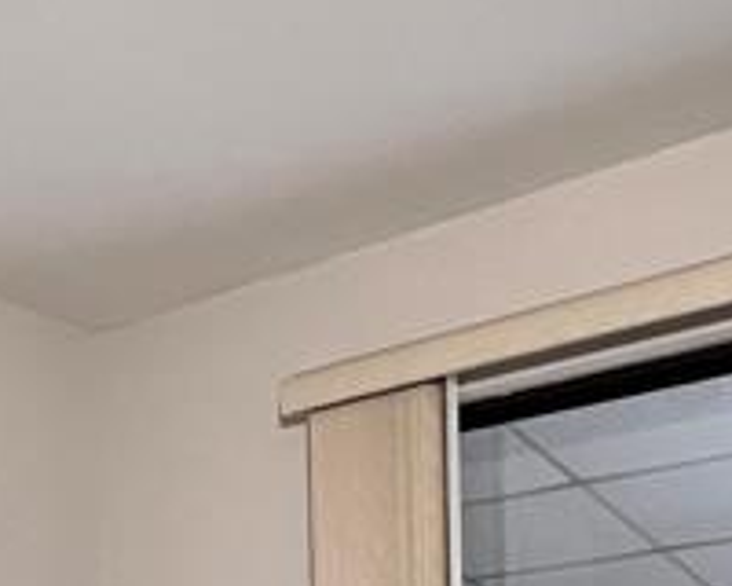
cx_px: 37
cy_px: 842
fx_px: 1408
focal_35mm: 65
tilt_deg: +0.1
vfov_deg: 20.6
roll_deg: +0.8
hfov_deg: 27.8
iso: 320
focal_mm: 1.57
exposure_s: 1/60
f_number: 1.8
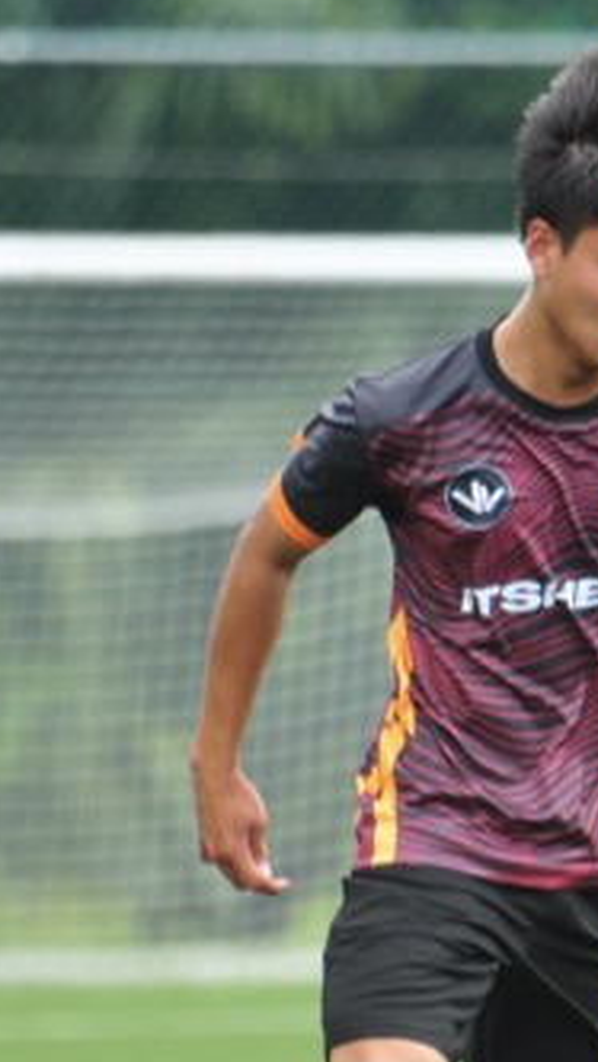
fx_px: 21290
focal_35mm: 756
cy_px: 747
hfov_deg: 1.6
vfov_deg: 2.9
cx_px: 691
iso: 320
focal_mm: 200
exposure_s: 1/1250
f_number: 2.8
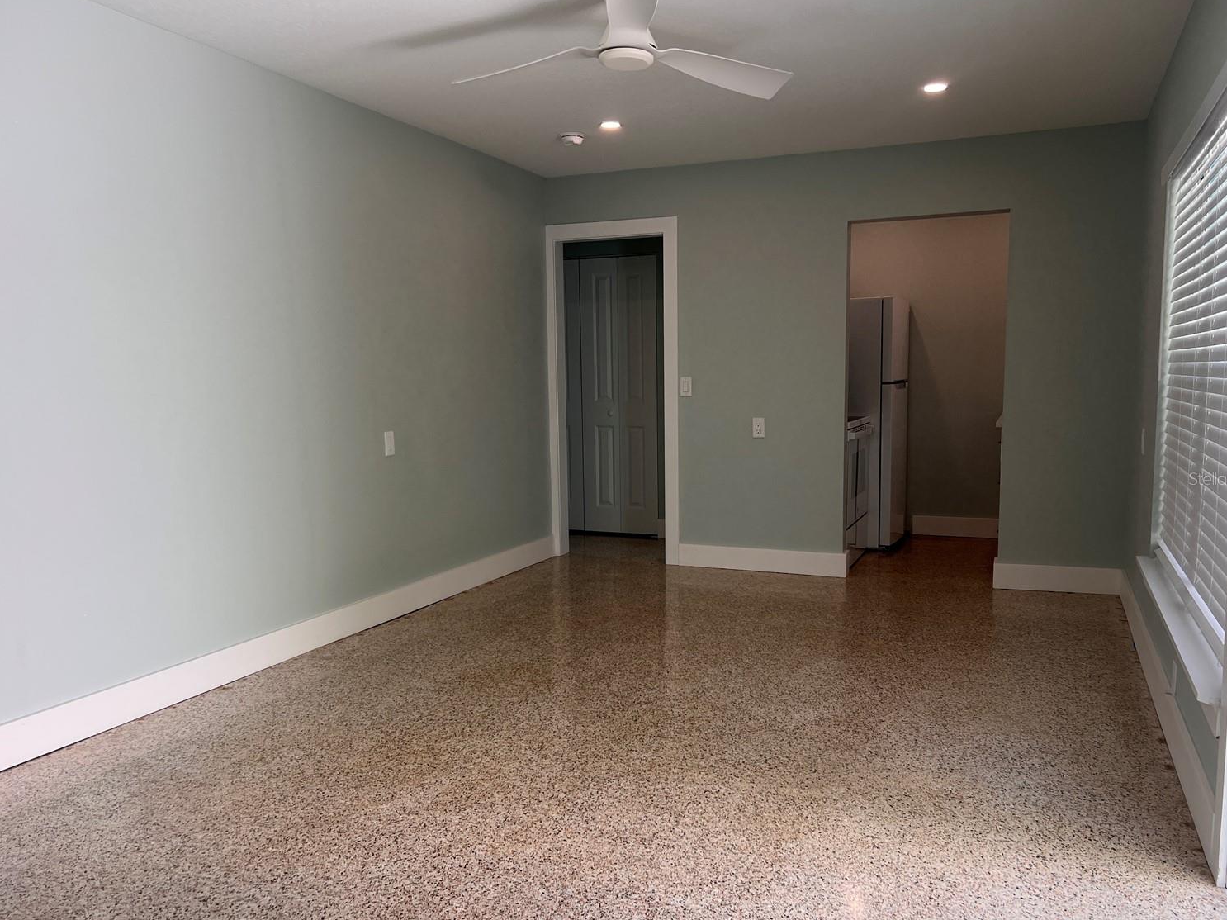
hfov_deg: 63.5
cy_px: 478
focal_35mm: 28
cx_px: 606
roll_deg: +1.4
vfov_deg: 49.7
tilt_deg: -6.5
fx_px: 992
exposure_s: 1/120
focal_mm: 5.7
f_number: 1.5
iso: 40
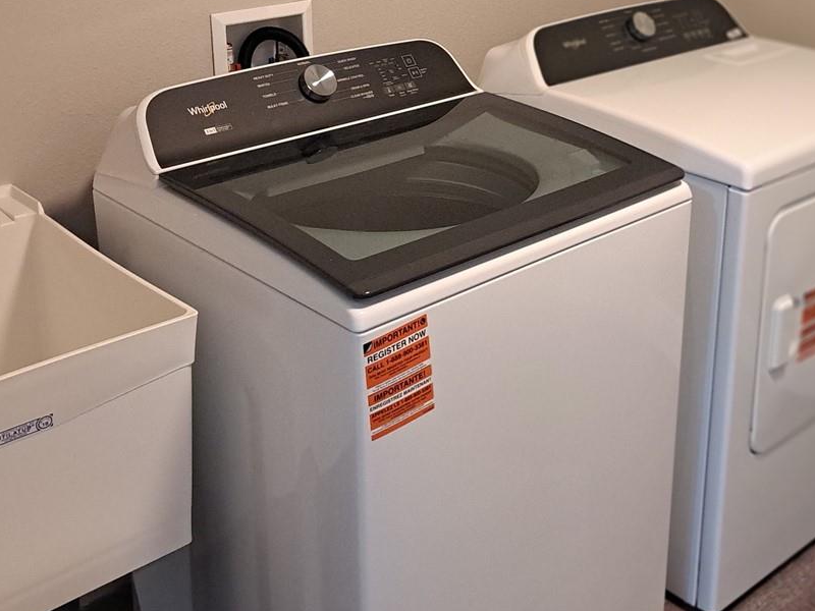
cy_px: 172
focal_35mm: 48
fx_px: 1130
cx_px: 501
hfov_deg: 39.4
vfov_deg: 29.9
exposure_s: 1/60
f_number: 1.8
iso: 250
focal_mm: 5.23
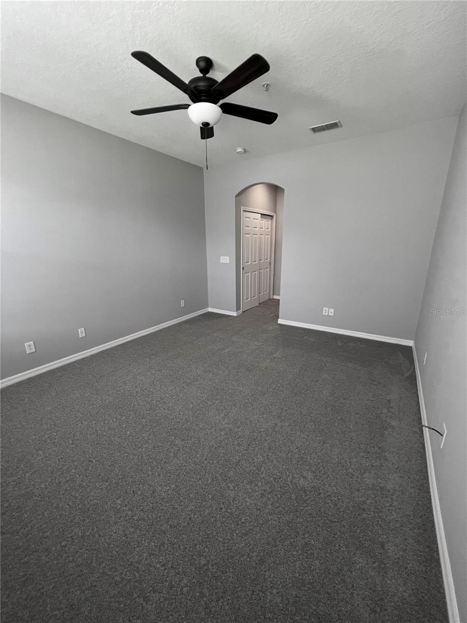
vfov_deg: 106.2
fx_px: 234
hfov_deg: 89.9
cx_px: 234
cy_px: 312
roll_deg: +0.9
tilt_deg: -15.7
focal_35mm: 13
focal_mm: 1.57
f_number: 1.8
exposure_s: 1/60
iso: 160
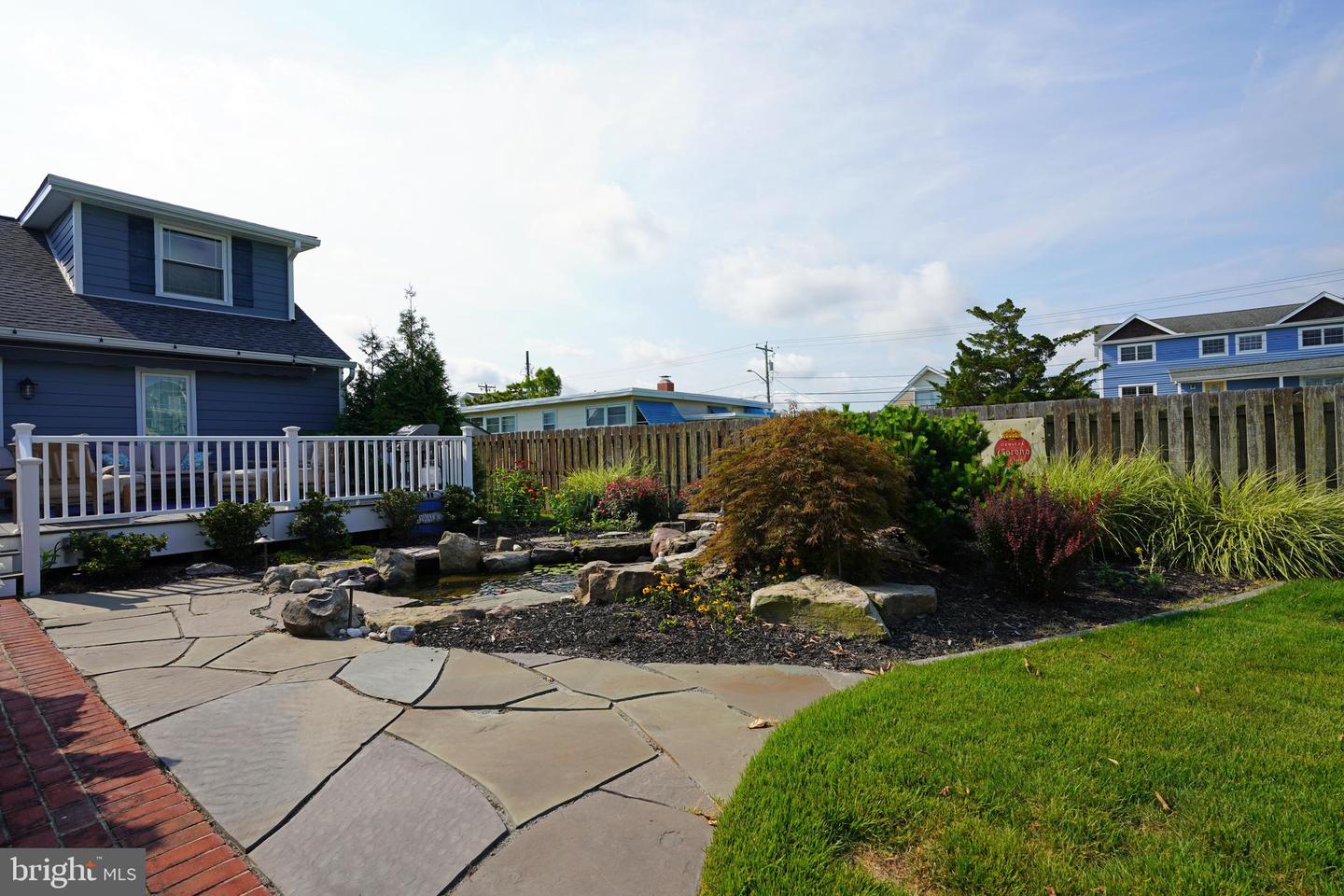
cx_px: 672
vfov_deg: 73.7
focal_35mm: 16
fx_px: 597
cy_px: 448
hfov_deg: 96.7
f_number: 10
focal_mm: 16
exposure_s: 1/160
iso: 100
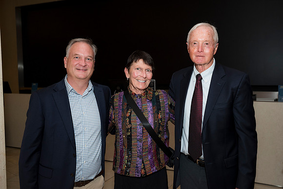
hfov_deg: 50.7
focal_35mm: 38
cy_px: 94
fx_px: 299
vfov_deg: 35.1
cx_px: 142
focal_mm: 38
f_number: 5.6
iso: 800
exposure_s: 1/125
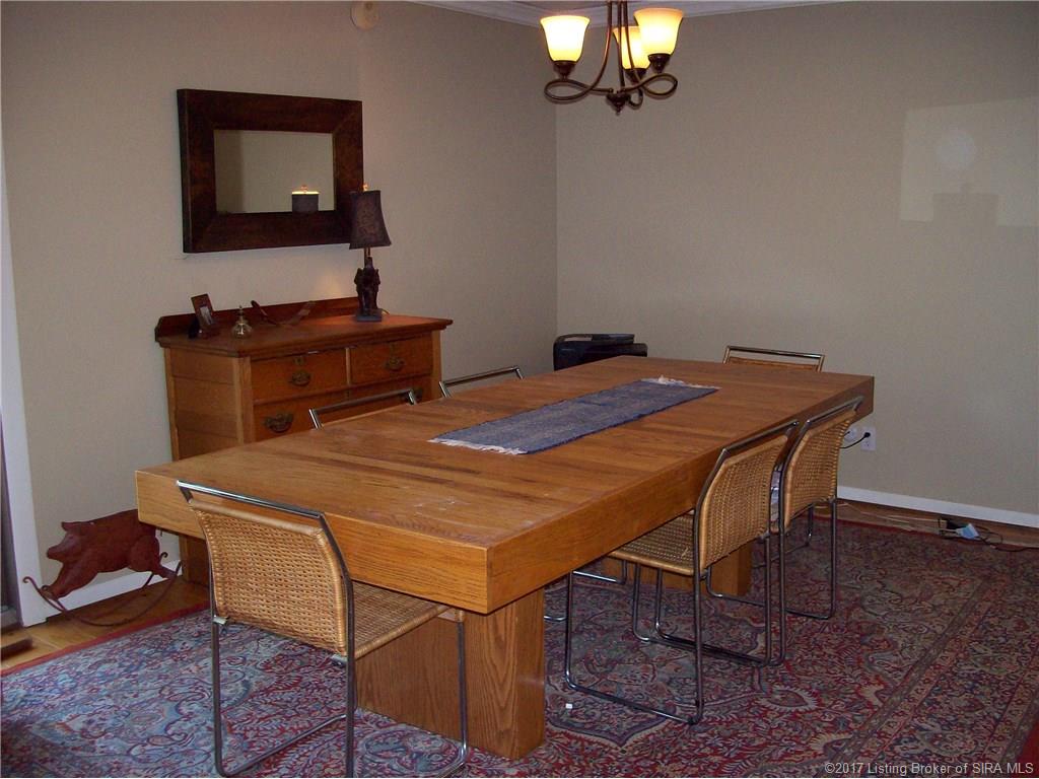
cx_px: 520
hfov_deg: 51.4
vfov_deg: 39.7
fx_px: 1081
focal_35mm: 36
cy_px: 390
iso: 140
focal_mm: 6
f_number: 2.7
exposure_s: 1/64
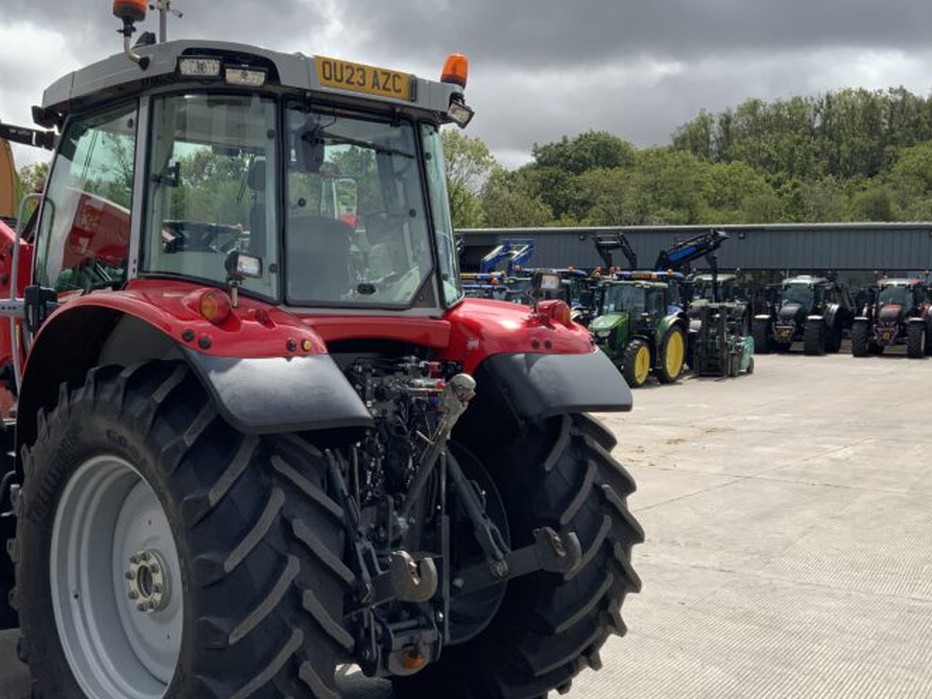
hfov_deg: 41.7
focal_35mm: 45
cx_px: 342
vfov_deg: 32.1
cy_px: 401
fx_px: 1212
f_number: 1.8
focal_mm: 3
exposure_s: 1/2427
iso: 20
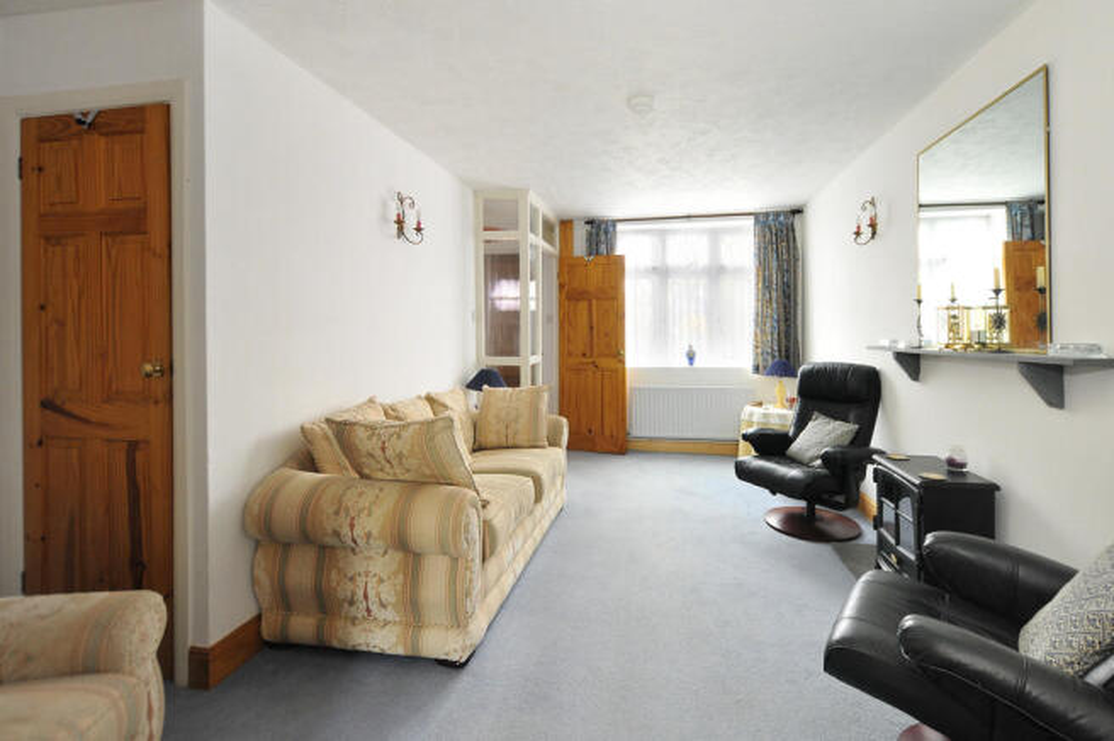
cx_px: 557
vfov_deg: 77.2
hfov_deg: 100.4
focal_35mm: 15
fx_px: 464
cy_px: 370
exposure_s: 1/13
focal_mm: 10
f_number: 3.5
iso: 400
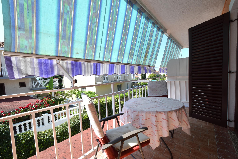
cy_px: 80
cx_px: 119
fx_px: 99
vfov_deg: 77.3
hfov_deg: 100.4
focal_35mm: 15
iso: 200
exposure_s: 1/80
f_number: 14
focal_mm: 10
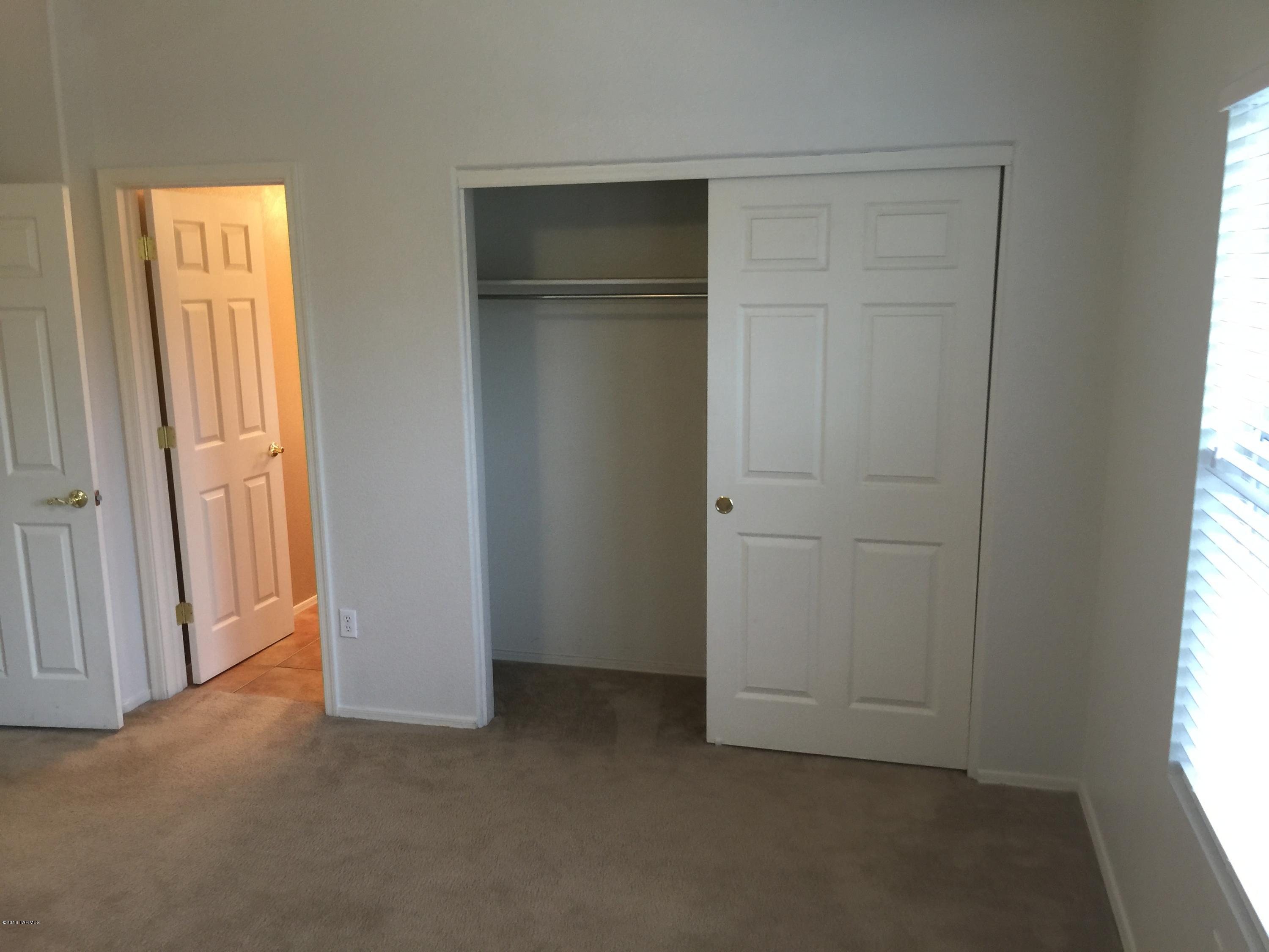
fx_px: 1063
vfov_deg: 48.2
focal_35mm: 29
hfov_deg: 61.7
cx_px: 634
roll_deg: +0.1
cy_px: 476
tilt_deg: -6.5
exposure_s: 1/15
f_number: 2.2
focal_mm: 4.15
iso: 64
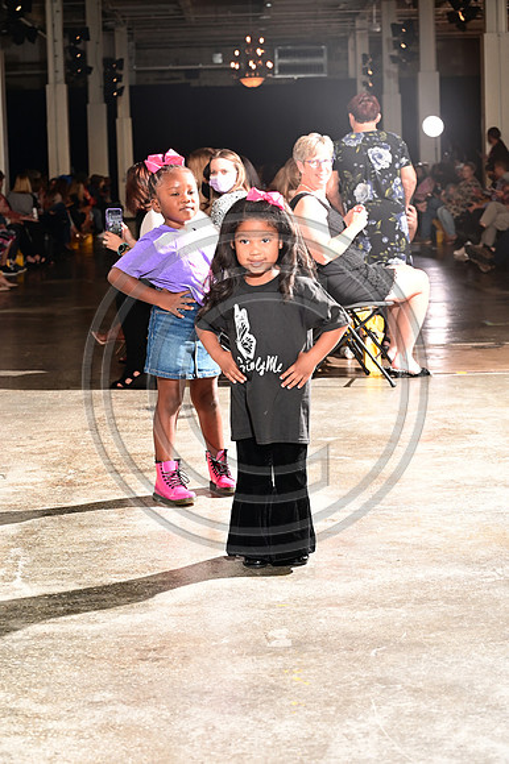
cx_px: 254
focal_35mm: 70
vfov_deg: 28.9
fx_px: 1486
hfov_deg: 19.4
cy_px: 382
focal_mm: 70
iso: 1000
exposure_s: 1/125
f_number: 6.3
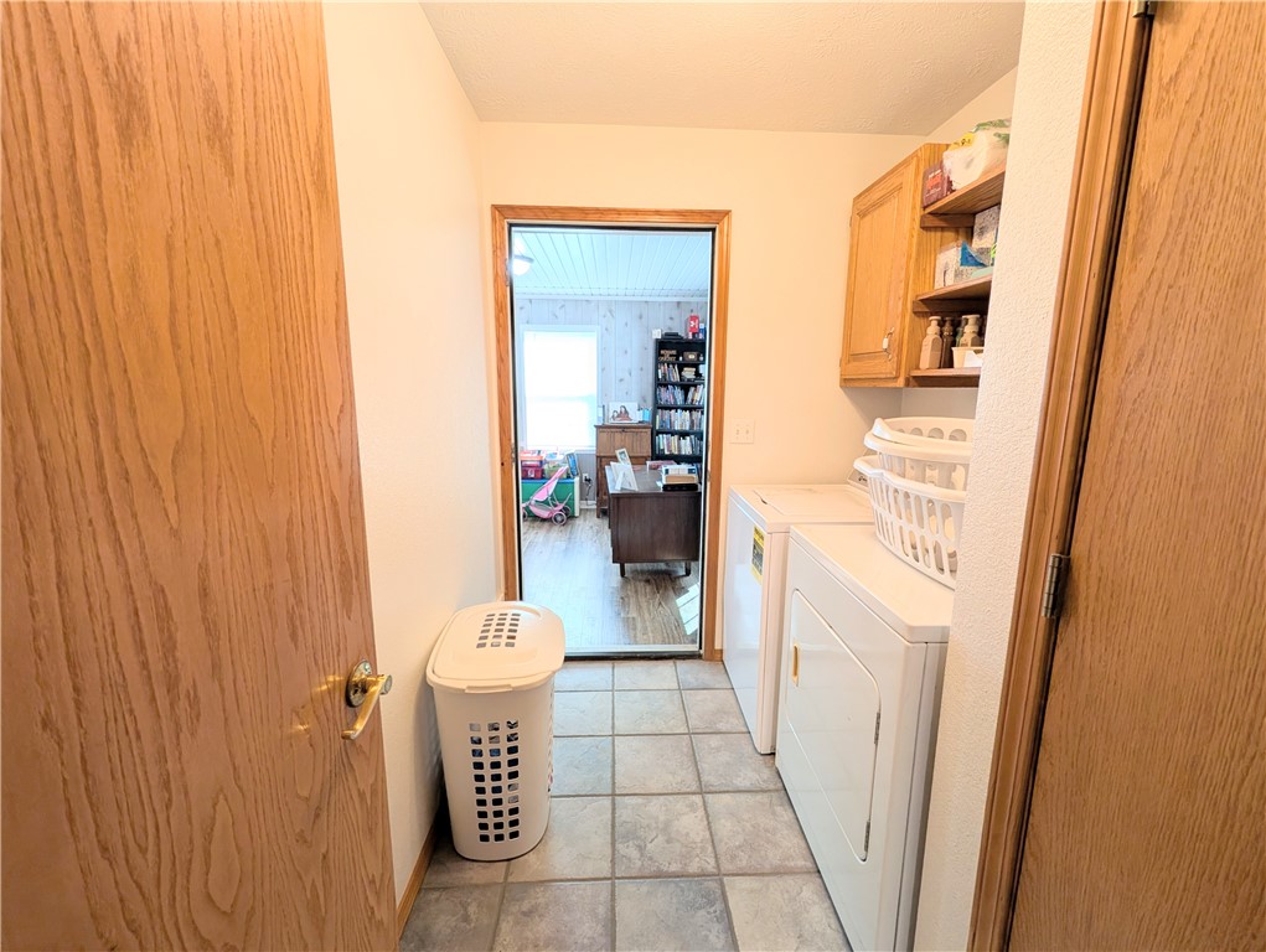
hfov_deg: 106.1
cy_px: 476
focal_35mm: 13
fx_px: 476
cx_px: 633
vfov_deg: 90.0
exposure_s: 1/40
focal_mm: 1.95
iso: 49
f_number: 2.2
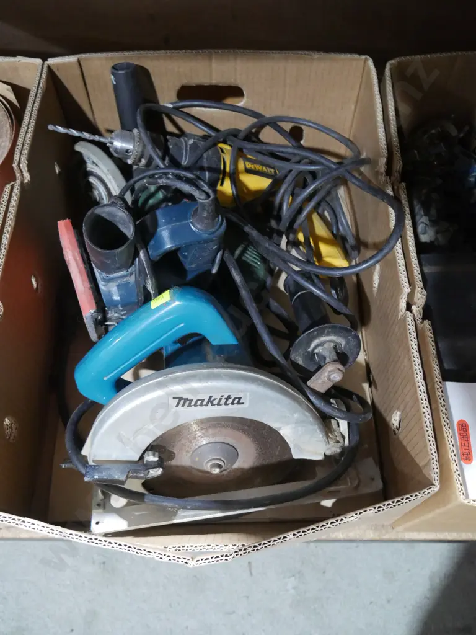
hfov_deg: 46.8
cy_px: 318
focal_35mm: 30
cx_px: 238
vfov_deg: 60.0
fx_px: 550
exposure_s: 1/60
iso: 3200
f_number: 3.6
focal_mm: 15
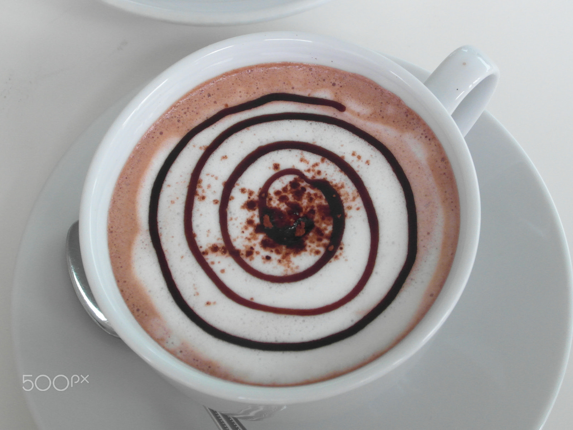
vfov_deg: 23.7
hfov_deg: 31.2
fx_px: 1026
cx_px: 286
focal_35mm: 62
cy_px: 215
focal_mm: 10.2
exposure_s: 1/45
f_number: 4
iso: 400
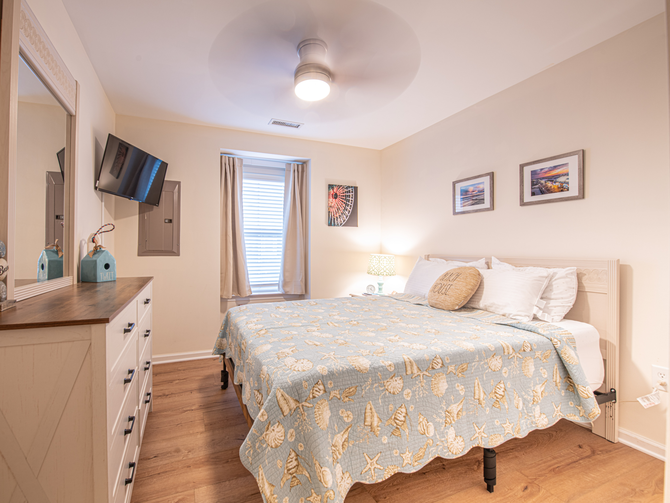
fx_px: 293
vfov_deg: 81.2
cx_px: 293
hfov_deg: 97.1
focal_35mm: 15
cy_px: 252
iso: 64
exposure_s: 3
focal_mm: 14
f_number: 9
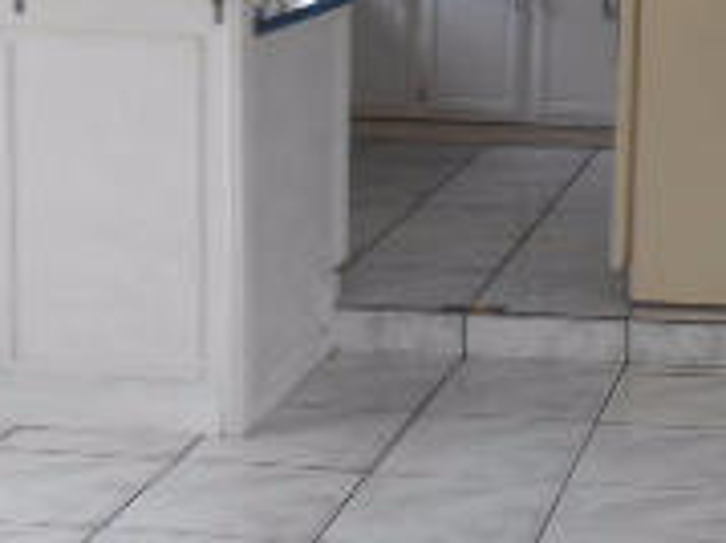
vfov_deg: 15.6
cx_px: 795
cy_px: 24
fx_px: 1949
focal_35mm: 93
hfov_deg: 20.2
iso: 80
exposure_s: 1/30
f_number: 3.2
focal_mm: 4.6
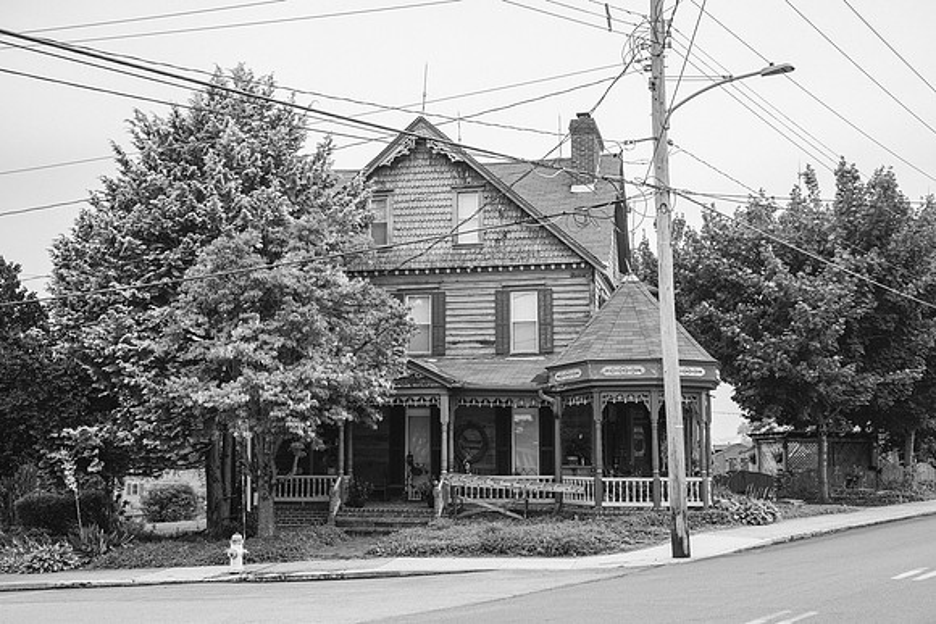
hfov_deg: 47.4
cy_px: 312
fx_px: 1066
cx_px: 468
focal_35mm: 41
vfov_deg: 32.6
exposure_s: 1/125
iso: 80
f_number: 5.6
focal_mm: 41
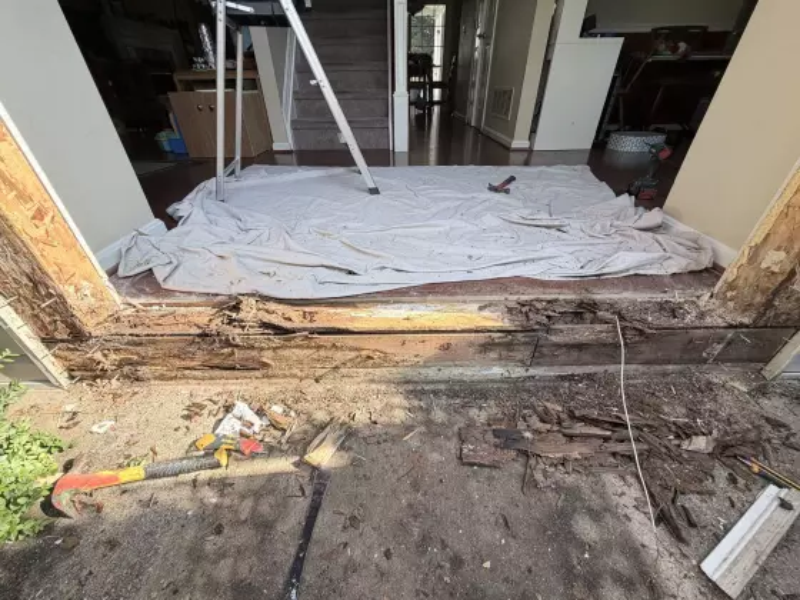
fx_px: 324
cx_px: 400
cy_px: 300
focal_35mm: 14
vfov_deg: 85.7
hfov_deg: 102.1
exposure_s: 1/203
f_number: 2.2
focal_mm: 2.22
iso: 40
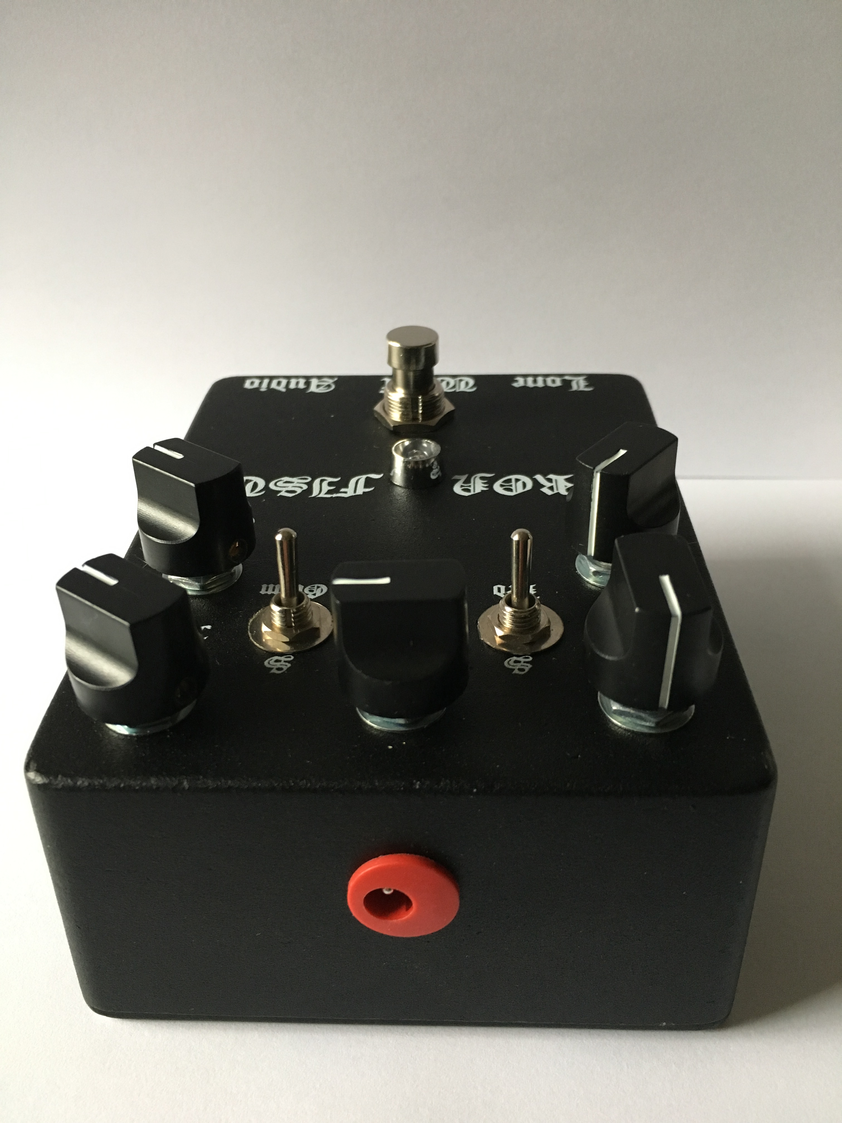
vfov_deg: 61.7
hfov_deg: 48.2
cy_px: 562
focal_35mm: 29
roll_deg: +1.2
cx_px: 421
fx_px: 941
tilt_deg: -34.7
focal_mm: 4.15
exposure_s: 1/24
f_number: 2.2
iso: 200
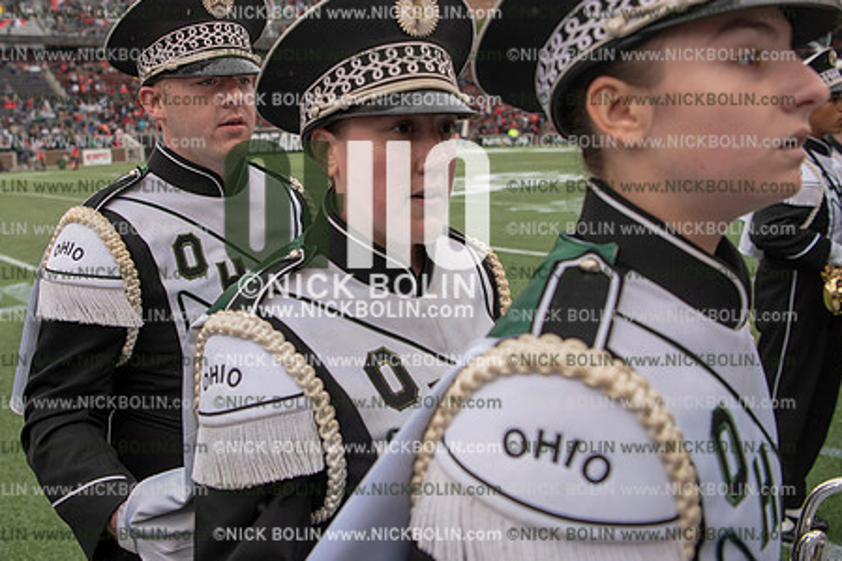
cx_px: 356
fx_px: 725
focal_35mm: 31
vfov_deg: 42.1
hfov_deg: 60.0
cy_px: 230
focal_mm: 24
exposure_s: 1/800
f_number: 3.5
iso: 250
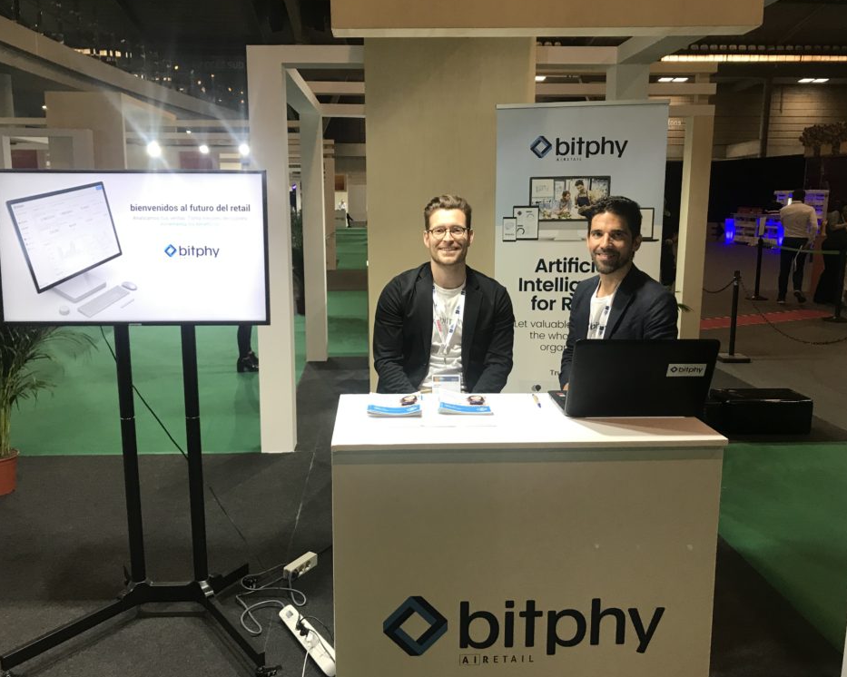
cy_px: 335
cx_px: 418
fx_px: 752
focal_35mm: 30
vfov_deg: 48.5
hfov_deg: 58.8
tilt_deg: -9.4
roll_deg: +0.8
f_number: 1.8
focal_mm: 3.99
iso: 40
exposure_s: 1/33
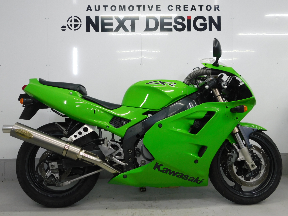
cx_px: 144
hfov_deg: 60.0
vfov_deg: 46.8
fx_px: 250
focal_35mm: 30
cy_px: 108
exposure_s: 1/30
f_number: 3.2
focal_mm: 5.3
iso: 125
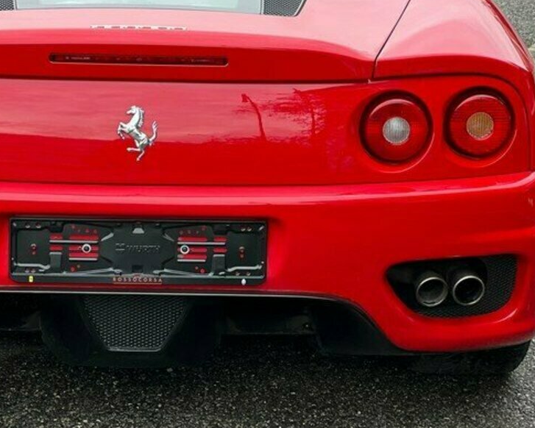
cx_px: 142
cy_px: 126
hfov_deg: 15.5
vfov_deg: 12.4
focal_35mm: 124
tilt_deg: -11.7
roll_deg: -1.9
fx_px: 1964
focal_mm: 9
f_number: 2.8
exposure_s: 1/121
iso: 64
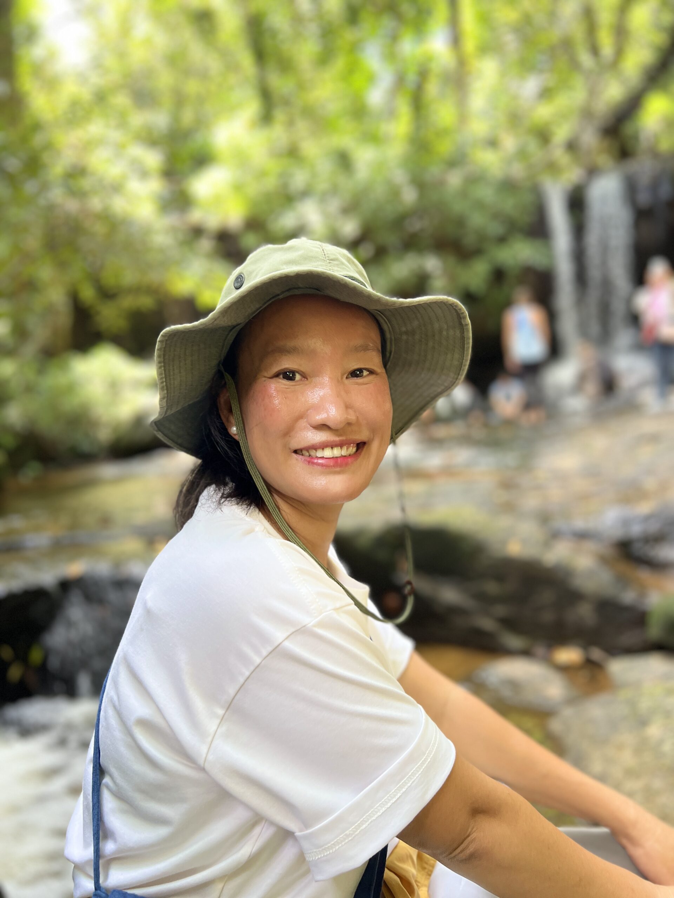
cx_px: 337
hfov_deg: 53.1
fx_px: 675
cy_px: 449
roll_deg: +5.2
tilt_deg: -2.5
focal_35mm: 26
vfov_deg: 67.3
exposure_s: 1/121
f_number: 1.5
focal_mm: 5.7
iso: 125
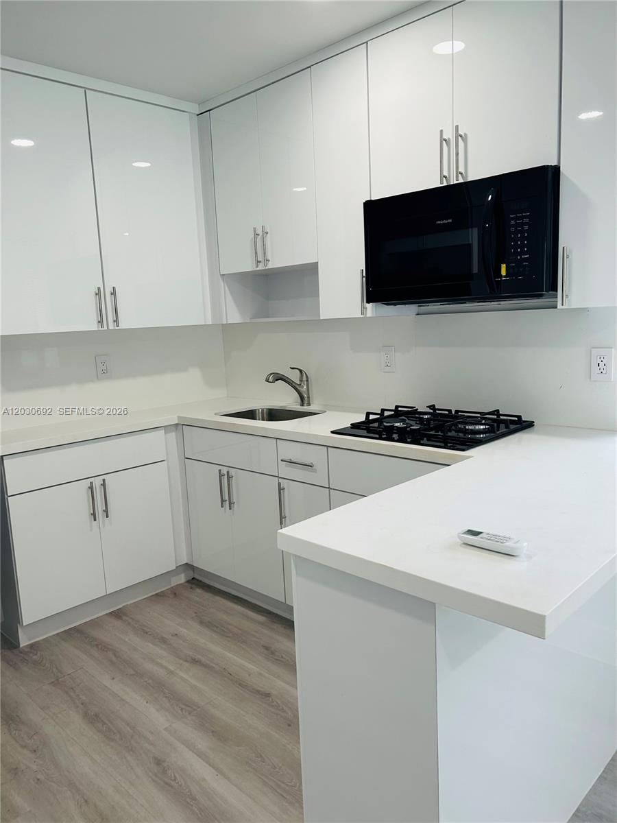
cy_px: 412
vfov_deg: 67.3
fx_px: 618
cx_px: 308
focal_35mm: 26
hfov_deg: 53.1
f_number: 1.5
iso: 64
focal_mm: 5.7
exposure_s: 1/120
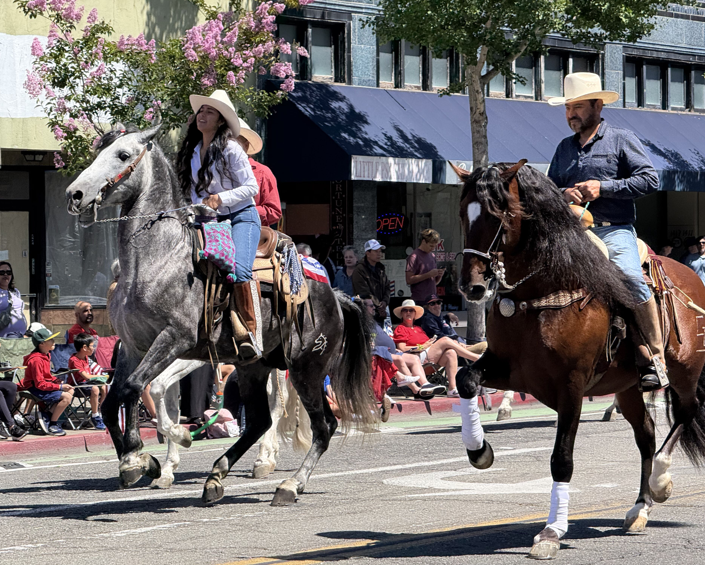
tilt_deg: -0.8
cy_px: 282
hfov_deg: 15.3
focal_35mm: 126
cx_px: 338
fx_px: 2629
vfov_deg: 12.2
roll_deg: +0.8
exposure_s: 1/1206
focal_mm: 15.66
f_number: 2.8
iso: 64
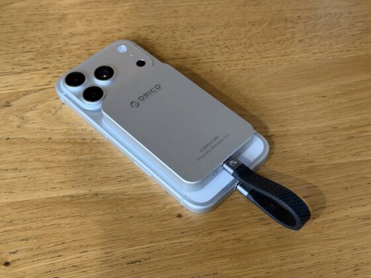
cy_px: 139
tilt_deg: -52.8
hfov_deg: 39.7
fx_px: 514
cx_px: 186
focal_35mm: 48
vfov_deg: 30.3
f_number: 1.78
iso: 250
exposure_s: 1/33
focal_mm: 6.76
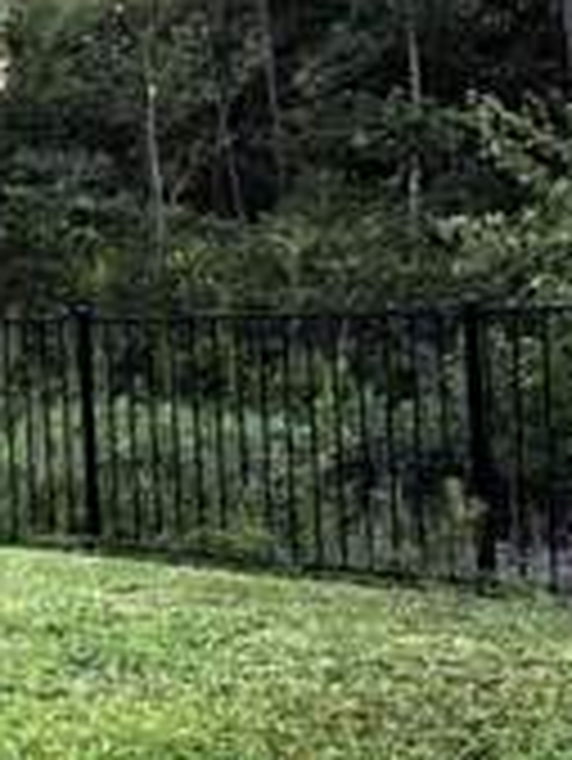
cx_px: -261
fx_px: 1166
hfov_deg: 22.9
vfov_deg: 35.8
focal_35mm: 53
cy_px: 247
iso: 50
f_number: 2.2
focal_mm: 2.22
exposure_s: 1/99
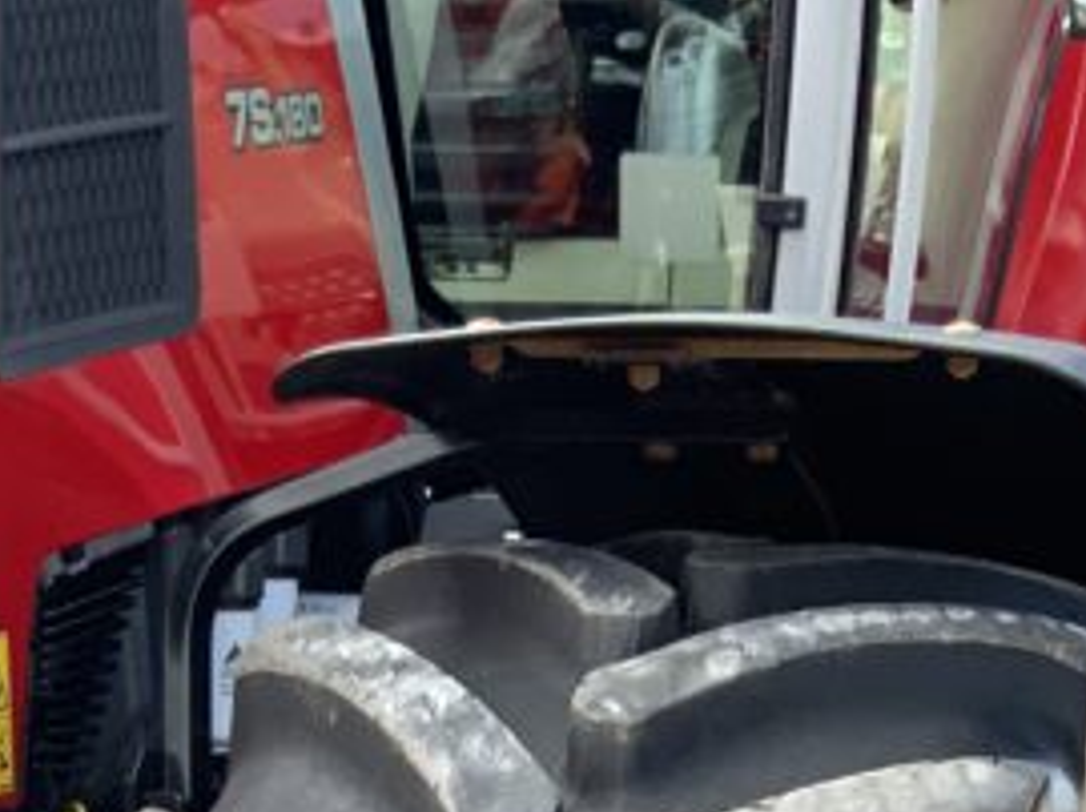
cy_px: 1540
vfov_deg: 12.2
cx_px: 692
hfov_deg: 17.9
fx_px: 3448
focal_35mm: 110
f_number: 1.8
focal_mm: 3
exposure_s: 1/238
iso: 16
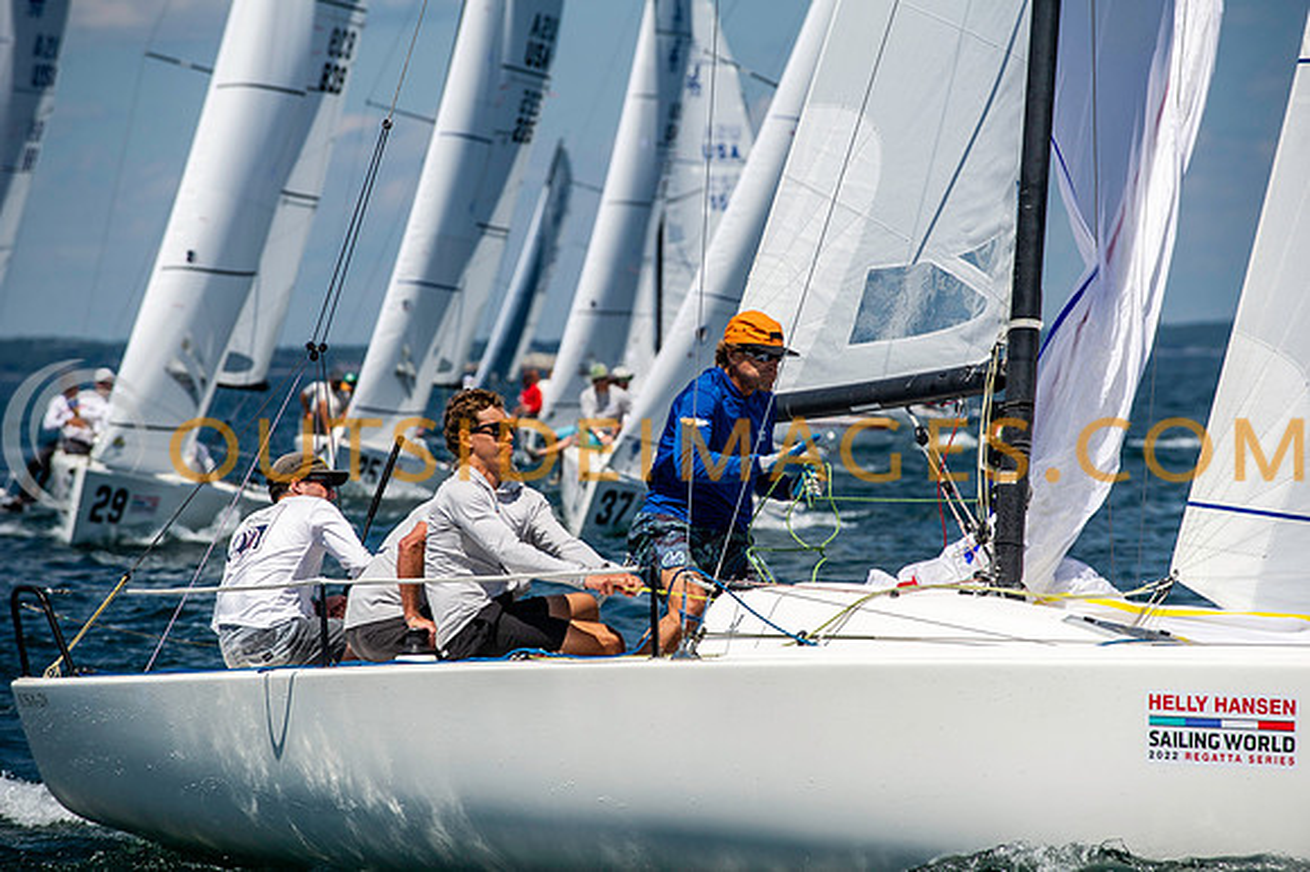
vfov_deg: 6.9
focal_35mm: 200
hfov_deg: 10.3
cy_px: 436
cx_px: 655
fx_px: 7273
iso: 320
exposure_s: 1/2500
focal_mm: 200
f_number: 5.6
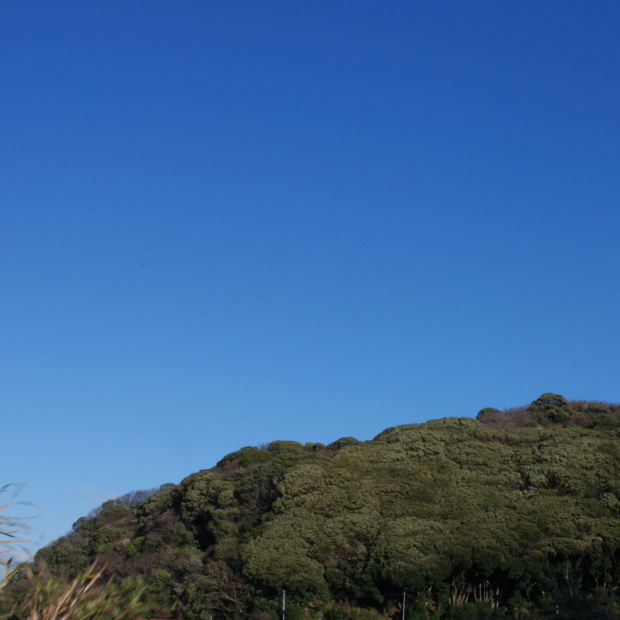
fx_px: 1155
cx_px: 473
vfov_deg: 30.0
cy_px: 344
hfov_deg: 29.5
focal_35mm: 57
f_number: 25
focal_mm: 24
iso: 100
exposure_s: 1/40
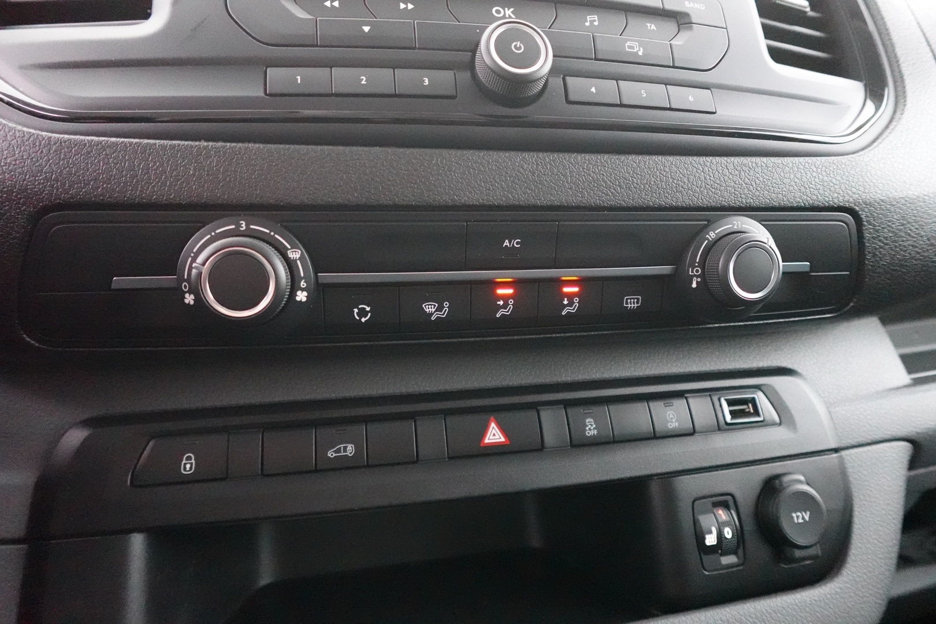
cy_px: 312
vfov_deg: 61.9
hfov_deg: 84.0
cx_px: 468
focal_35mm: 20
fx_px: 520
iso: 6400
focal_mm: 7.6
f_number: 2
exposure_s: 1/40
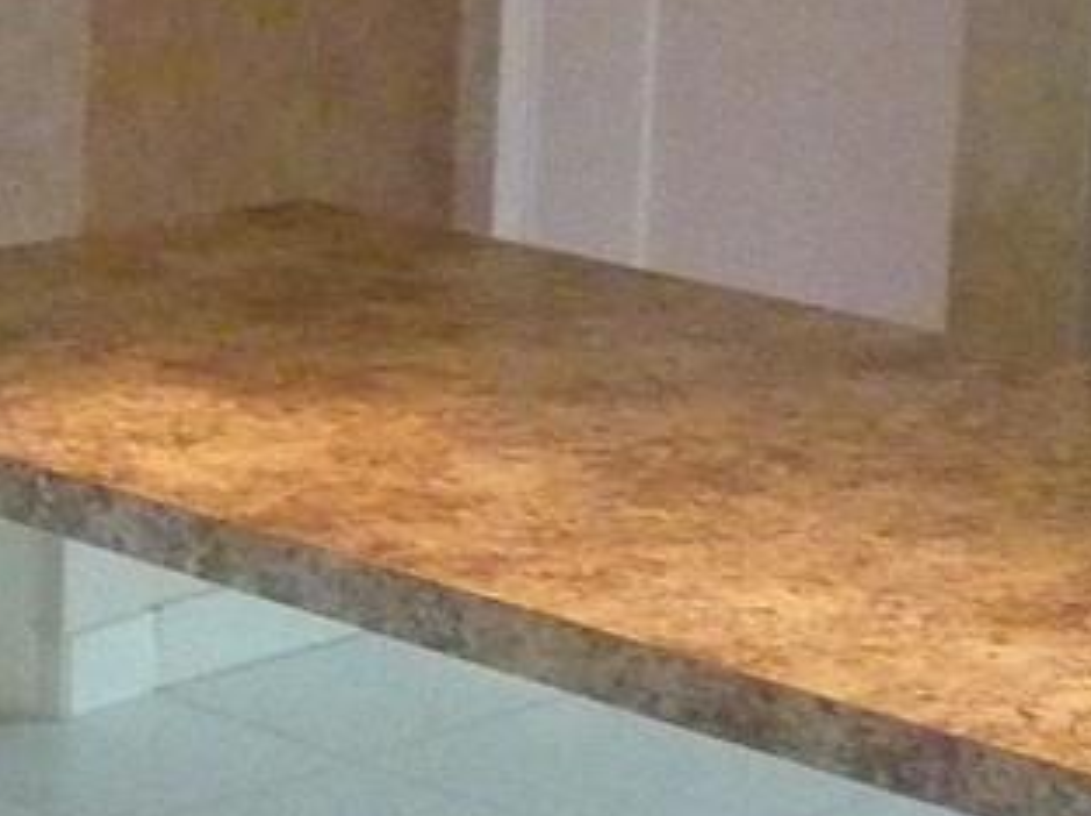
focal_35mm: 128
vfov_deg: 11.4
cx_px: -952
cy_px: -38
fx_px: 4030
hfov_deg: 13.6
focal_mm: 4.1
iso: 800
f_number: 3.3
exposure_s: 1/60
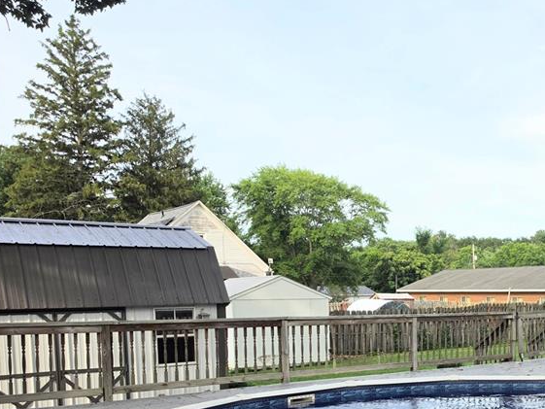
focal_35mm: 42
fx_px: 661
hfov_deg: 41.4
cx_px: 487
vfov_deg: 33.2
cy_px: 339
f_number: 1.4
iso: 64
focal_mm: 6.5
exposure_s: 1/3589
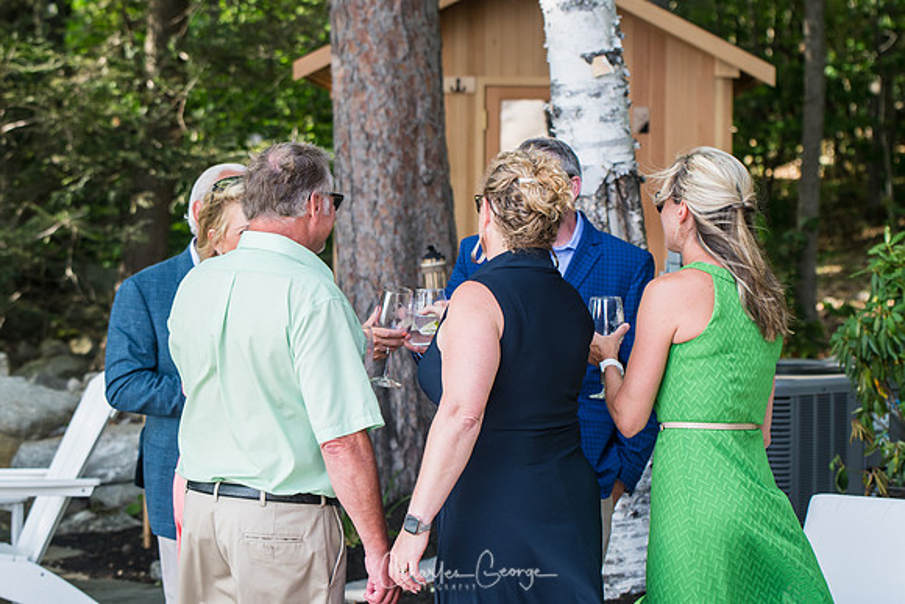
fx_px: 2640
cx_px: 452
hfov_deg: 19.5
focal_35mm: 105
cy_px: 302
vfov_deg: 13.0
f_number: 4
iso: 200
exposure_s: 1/250
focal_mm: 70
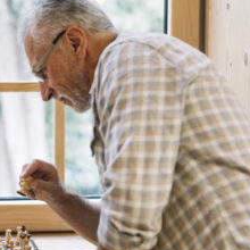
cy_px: 132
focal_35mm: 104
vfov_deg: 16.7
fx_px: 850
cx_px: -24
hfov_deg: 16.3
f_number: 2.5
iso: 320
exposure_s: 1/100
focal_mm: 50
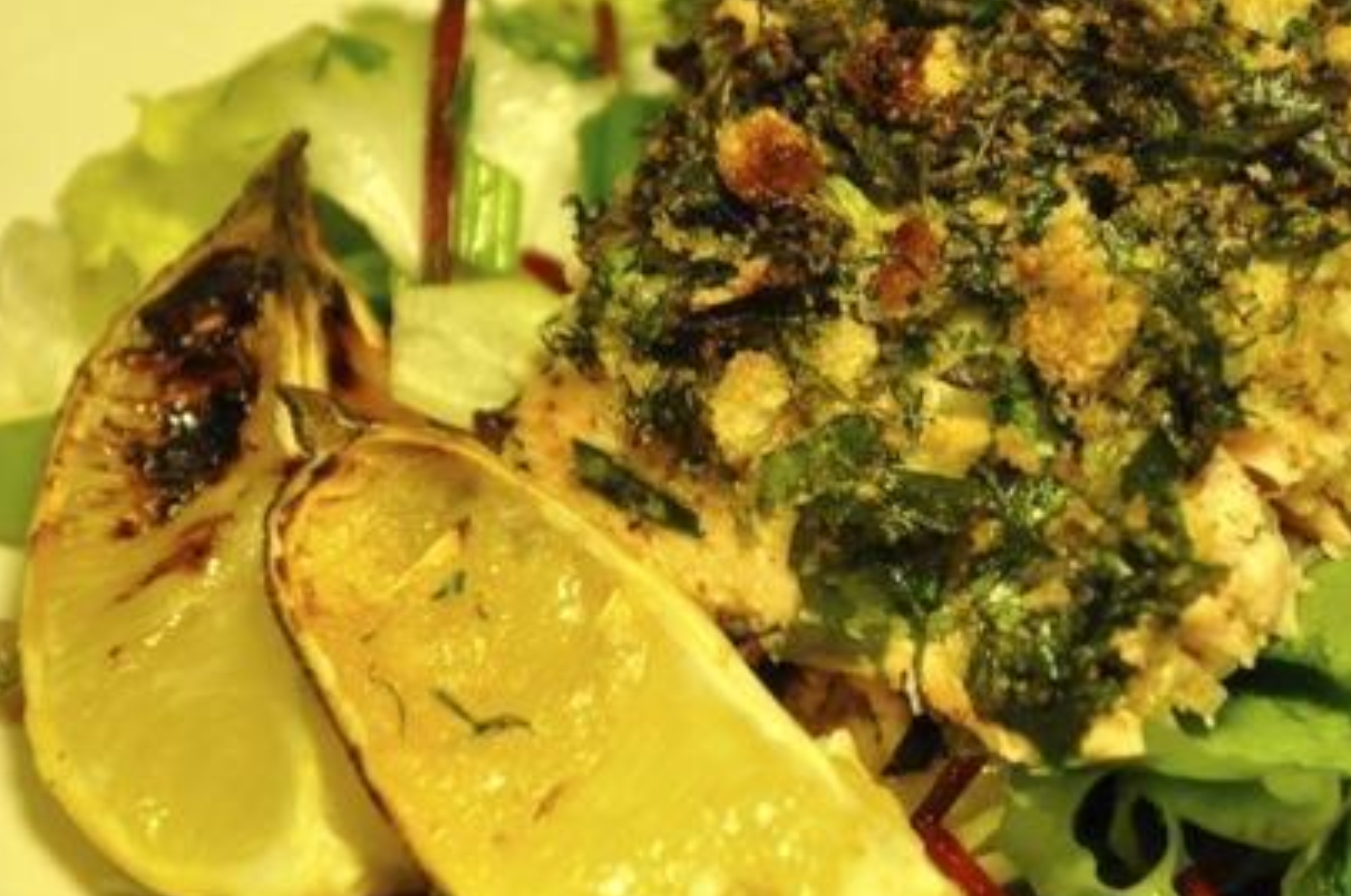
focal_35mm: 250
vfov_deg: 5.5
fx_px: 9359
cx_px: 879
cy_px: 363
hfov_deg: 8.3
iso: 1600
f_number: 5.6
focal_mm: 105
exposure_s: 1/100
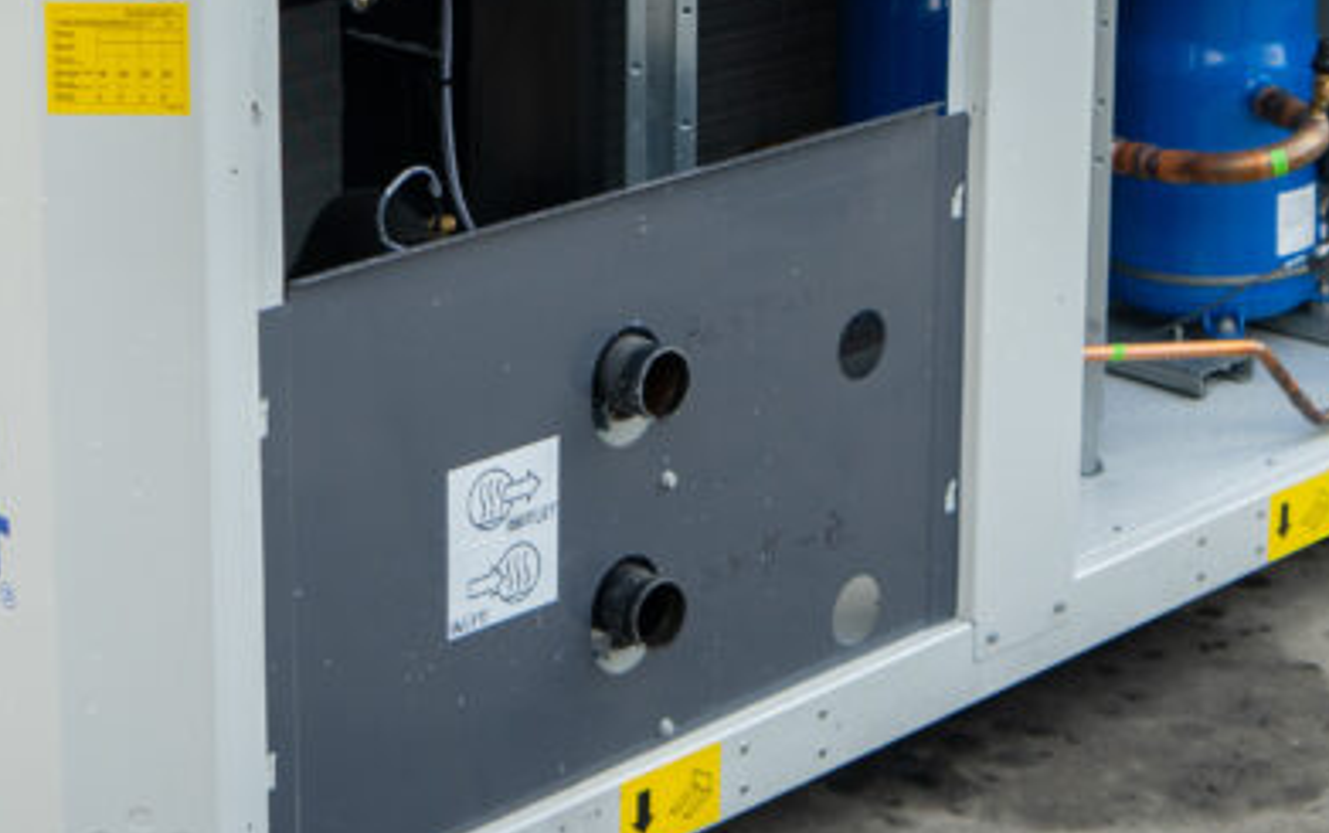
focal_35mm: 88
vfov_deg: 14.6
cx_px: 455
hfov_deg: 23.4
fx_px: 3190
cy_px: -29
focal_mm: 33
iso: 320
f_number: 5
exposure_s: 1/400
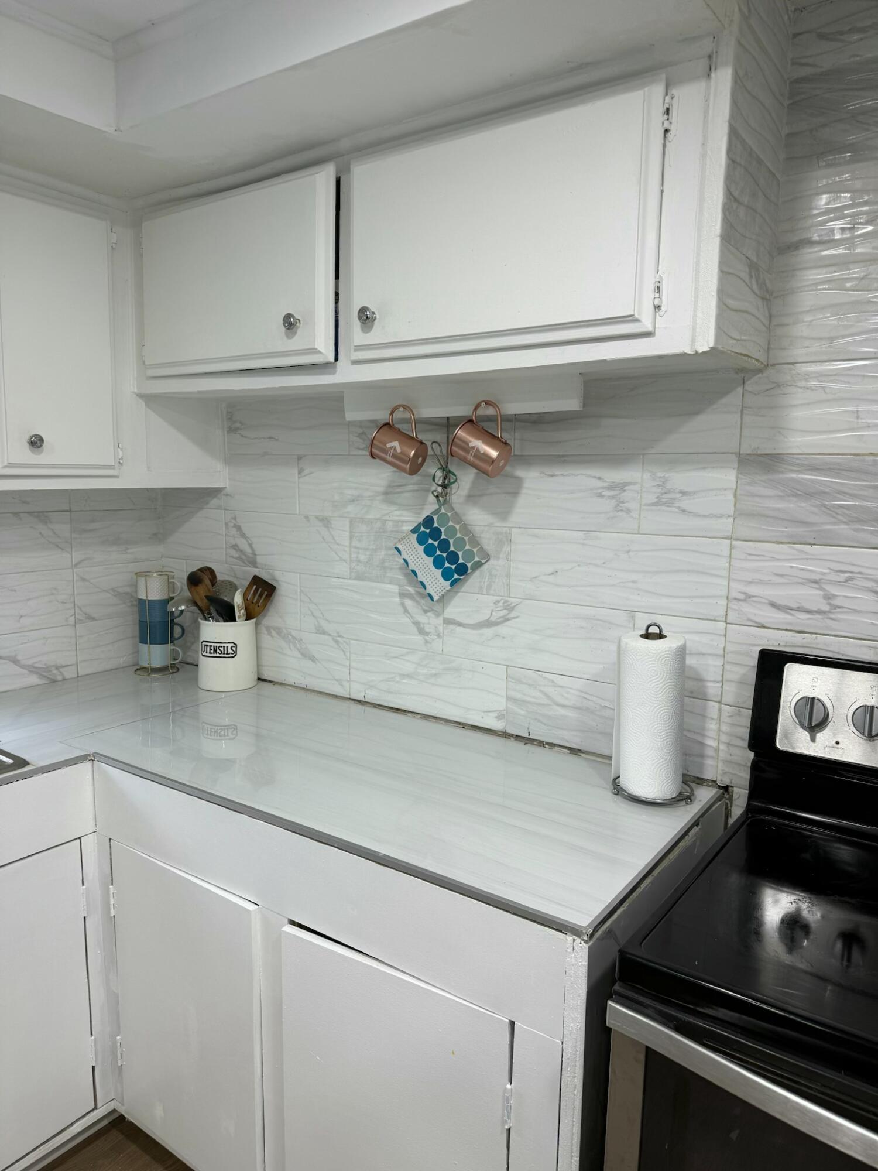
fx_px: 812
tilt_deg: -7.8
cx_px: 439
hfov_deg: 56.8
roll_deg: -1.4
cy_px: 586
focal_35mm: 24
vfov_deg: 71.6
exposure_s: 1/120
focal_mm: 6.76
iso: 100
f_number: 1.78
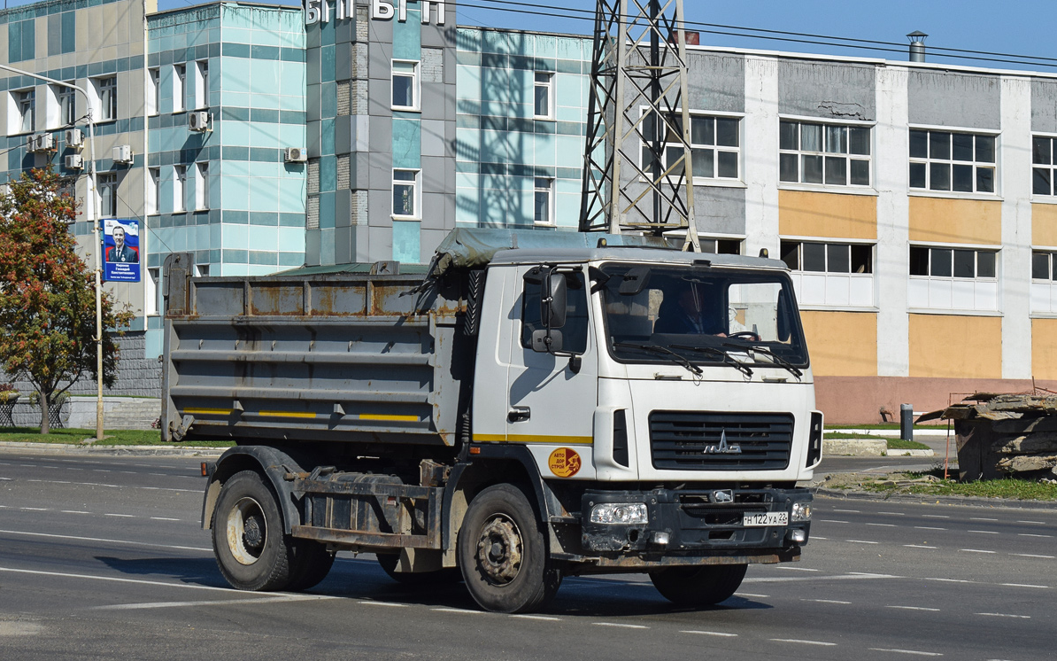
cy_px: 333
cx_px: 530
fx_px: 2434
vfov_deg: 15.4
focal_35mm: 85
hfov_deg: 24.5
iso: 200
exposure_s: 1/1250
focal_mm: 55
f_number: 7.1
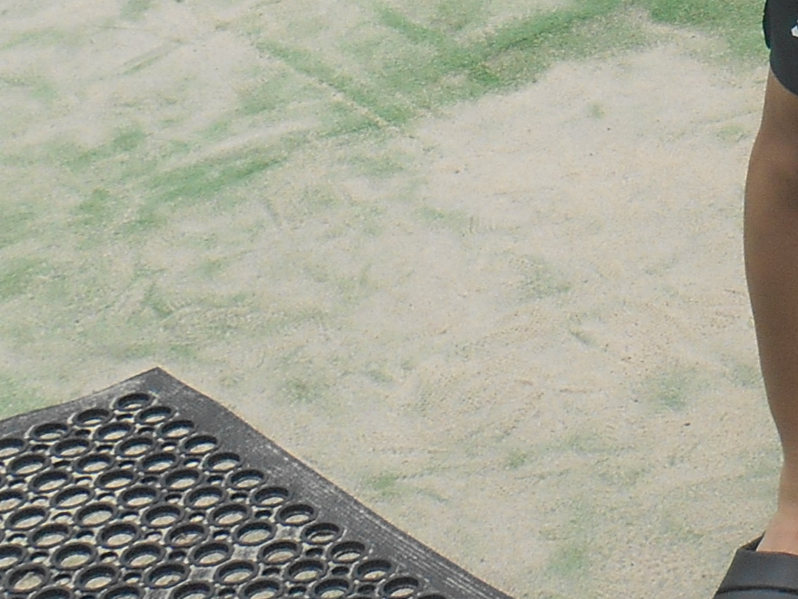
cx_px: 1285
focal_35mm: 117
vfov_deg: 11.8
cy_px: -457
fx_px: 2697
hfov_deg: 15.2
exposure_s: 1/60
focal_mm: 4.7
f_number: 3.4
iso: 80
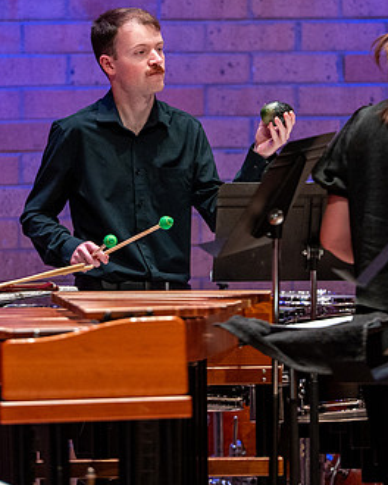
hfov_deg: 2.9
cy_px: 91
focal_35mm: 537
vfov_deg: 3.6
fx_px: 7708
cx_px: 170
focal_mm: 200
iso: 2000
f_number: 2.8
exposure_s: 1/320
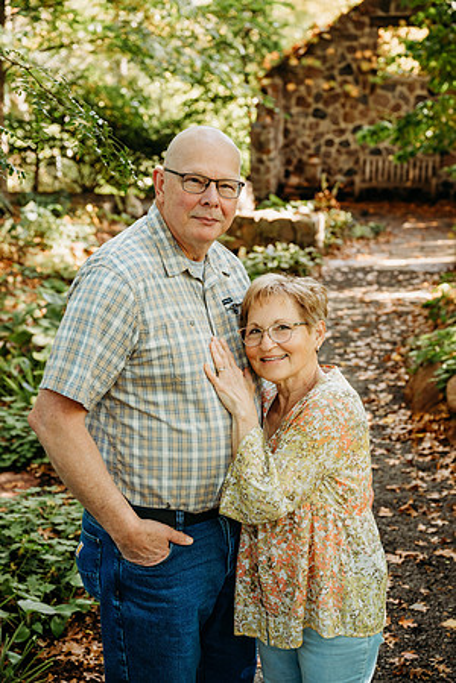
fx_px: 969
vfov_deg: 38.9
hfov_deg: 26.5
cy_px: 342
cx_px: 228
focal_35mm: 51
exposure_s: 1/250
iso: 500
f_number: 4.5
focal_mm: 51
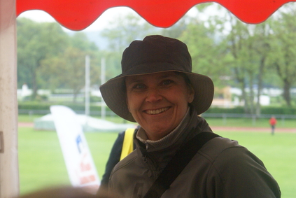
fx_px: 1103
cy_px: 76
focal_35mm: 134
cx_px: 148
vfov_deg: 10.3
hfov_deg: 15.3
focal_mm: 70
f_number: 5.6
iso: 500
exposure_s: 1/250
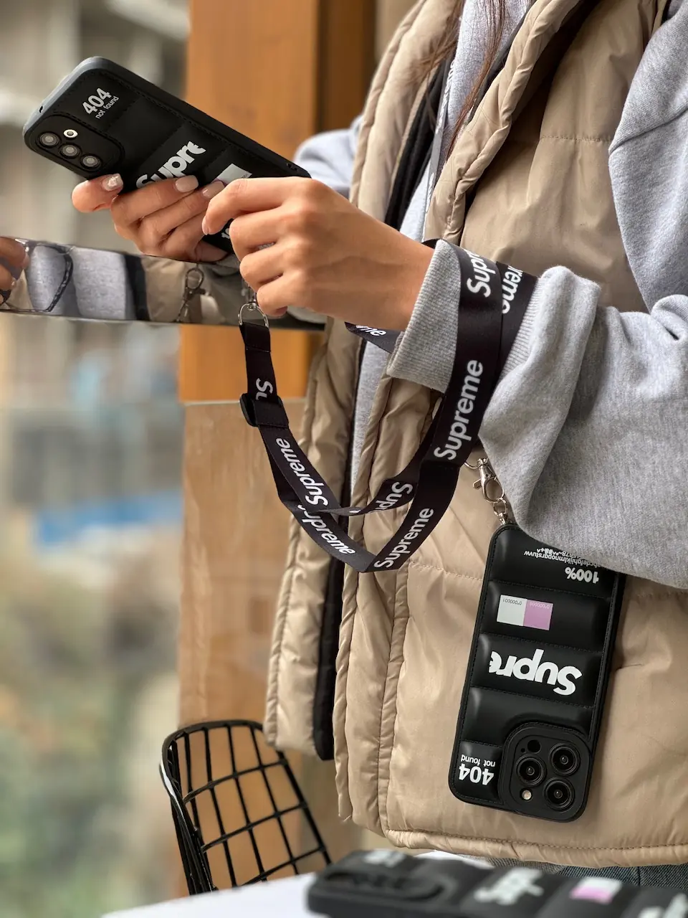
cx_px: 344
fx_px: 2041
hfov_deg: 19.1
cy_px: 459
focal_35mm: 77
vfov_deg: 25.3
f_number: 2.8
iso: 200
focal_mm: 9
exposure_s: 1/99
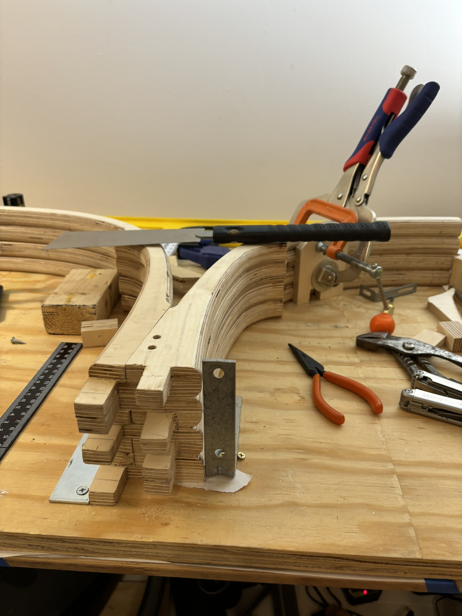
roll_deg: -2.8
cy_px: 308
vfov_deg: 67.3
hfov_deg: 53.1
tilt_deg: -25.3
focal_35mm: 26
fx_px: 463
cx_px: 231
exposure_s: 1/60
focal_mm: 5.96
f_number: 1.6
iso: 125
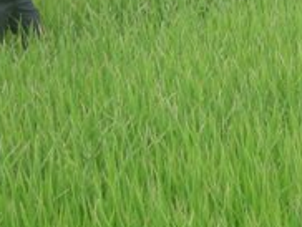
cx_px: 443
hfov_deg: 12.0
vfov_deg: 9.4
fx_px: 1380
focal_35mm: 158
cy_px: 99
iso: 114
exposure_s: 1/47.3
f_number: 2.7
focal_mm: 7.5
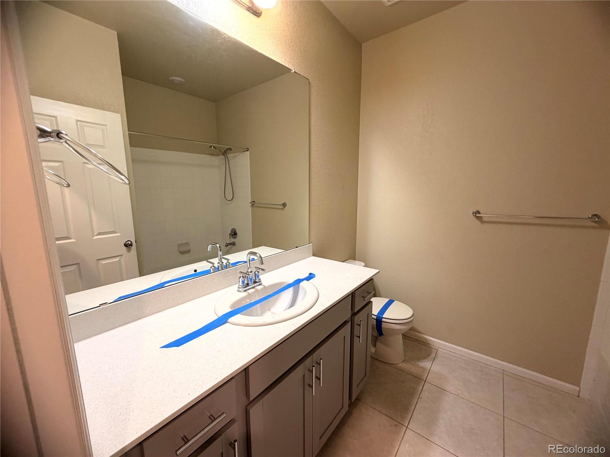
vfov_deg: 85.7
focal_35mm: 14
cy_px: 228
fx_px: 247
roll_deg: +1.0
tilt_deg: -9.5
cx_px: 305
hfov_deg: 102.1
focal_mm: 2.22
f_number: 2.2
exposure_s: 1/60
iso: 250
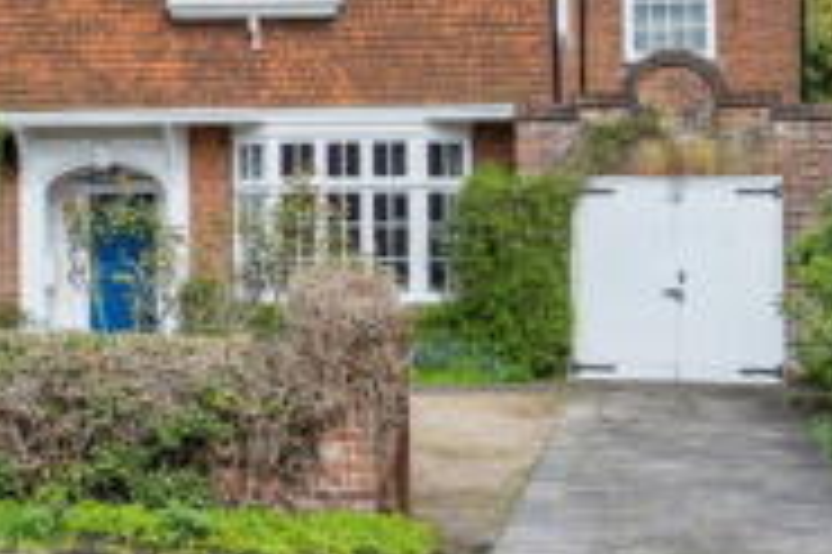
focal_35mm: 90
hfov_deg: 22.4
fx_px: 2078
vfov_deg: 14.7
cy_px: -83
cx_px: 198
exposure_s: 1/2500
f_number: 4
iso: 640
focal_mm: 35
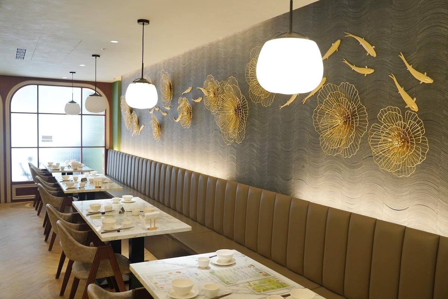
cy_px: 150
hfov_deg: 60.3
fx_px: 386
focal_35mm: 31
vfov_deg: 42.3
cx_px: 224
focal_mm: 31
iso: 1600
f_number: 3.5
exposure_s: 1/160
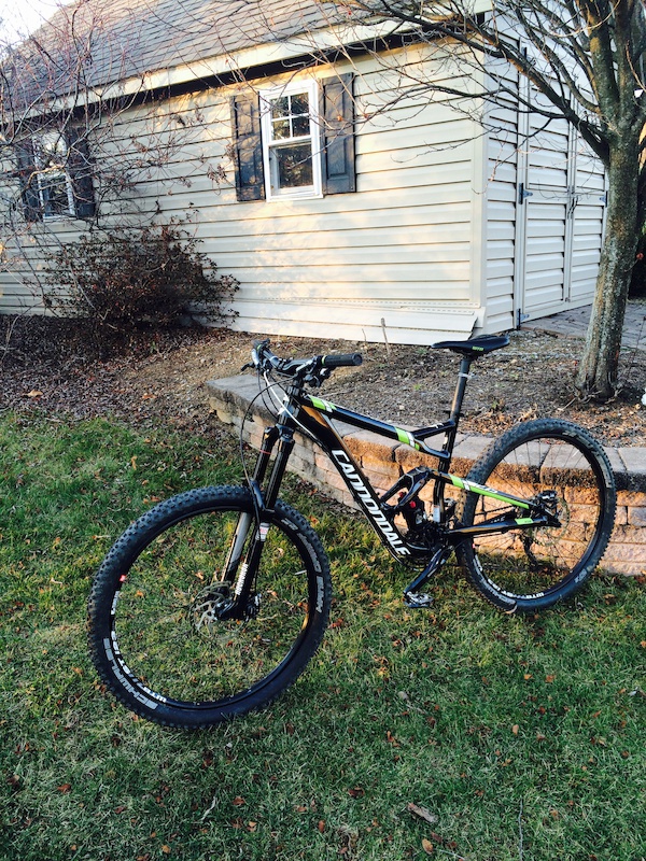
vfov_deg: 61.7
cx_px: 323
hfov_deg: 48.2
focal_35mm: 29
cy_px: 430
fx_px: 722
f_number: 2.2
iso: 64
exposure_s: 1/120
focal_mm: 4.15
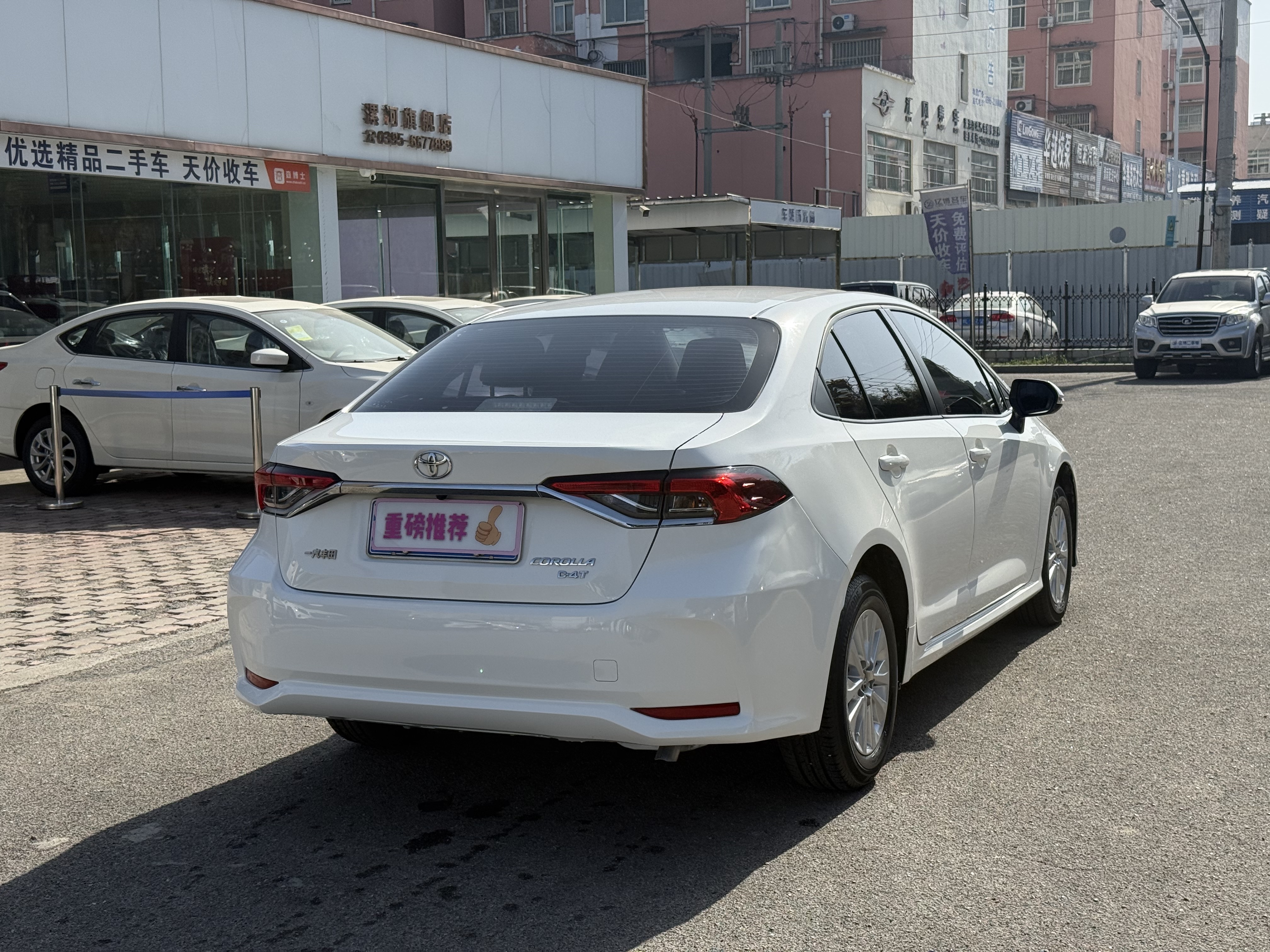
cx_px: 635
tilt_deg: -6.4
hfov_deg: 39.7
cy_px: 476
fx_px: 1761
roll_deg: +1.0
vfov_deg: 30.3
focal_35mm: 48
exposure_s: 1/7143
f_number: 1.78
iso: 64
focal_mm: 6.76
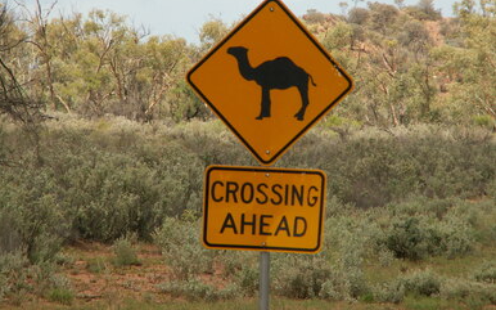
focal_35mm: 309
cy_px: 127
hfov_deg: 6.8
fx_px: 4176
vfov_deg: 4.2
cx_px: 247
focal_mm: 47.4
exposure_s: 1/250
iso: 50
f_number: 6.3
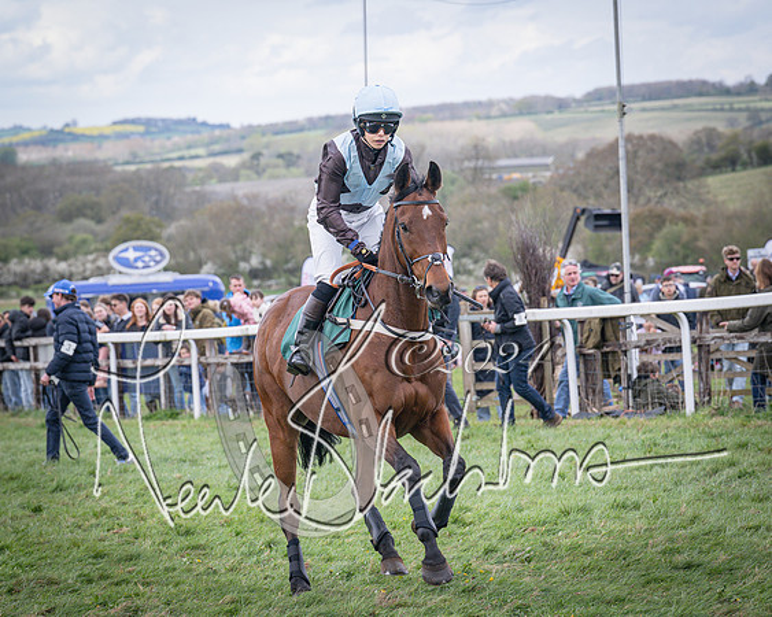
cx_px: 386
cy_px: 308
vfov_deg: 8.3
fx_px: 4246
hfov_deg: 10.4
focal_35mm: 186
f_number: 5
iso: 400
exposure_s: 1/1000
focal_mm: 110
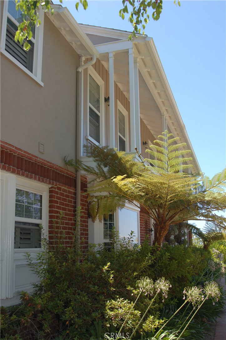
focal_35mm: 36
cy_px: 170
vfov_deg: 53.2
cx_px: 113
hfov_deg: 36.8
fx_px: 340
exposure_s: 1/500
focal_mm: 24
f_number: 4.5
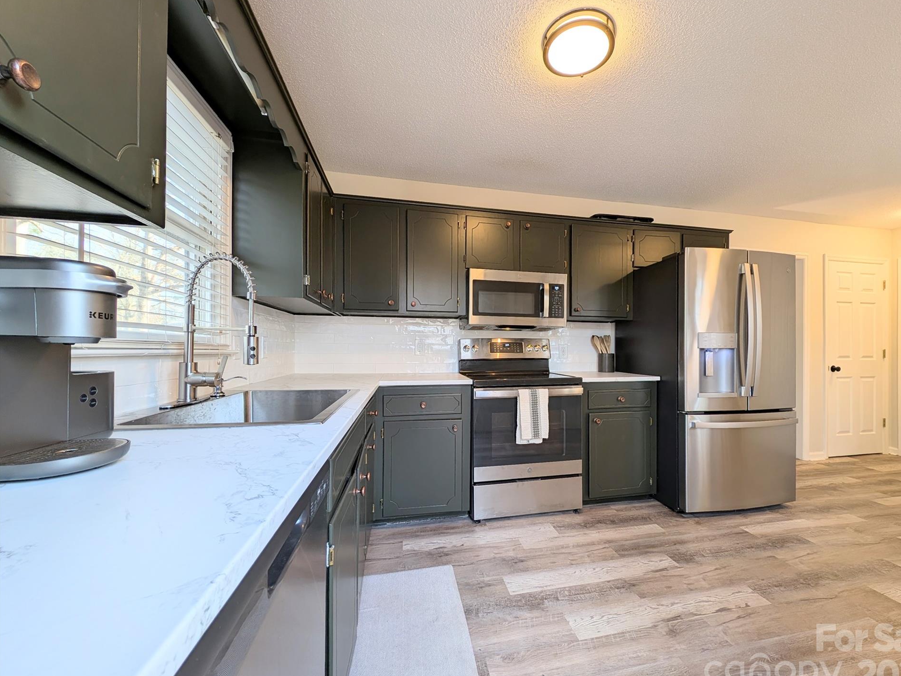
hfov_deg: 106.0
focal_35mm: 13
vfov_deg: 89.9
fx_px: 338
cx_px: 486
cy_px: 346
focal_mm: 2.23
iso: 43
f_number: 1.95
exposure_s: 1/60
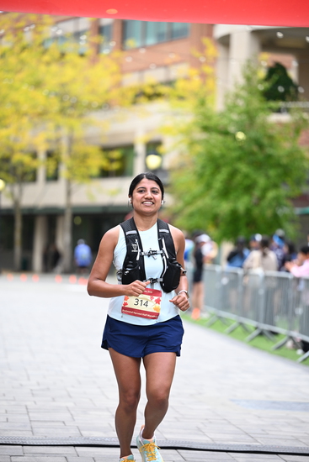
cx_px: 154
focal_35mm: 125
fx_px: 1608
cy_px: 231
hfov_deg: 11.0
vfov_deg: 16.4
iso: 640
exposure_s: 1/2000
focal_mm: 125
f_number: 2.8
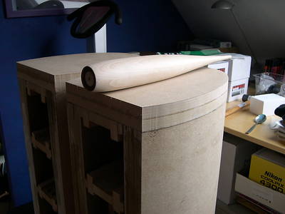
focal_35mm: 38
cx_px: 142
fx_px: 313
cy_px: 107
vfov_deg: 37.7
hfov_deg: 49.0
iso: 100
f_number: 2.8
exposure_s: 1/34.3
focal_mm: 8
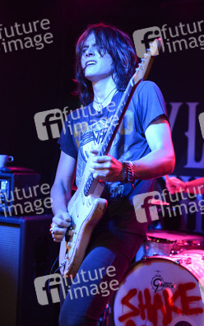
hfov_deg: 18.1
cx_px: 100
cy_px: 162
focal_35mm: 72
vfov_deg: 28.6
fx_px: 640
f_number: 3.5
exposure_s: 1/320
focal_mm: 70
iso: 5000
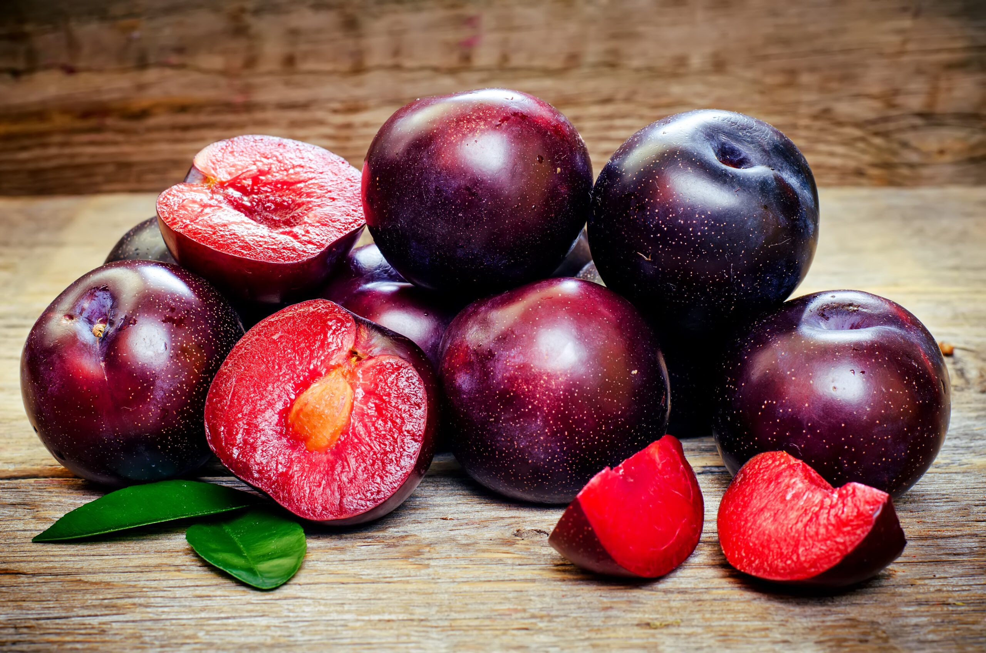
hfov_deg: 27.0
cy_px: 326
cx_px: 493
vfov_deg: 18.1
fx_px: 2050
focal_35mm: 75
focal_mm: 50
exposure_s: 1
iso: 100
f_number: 9
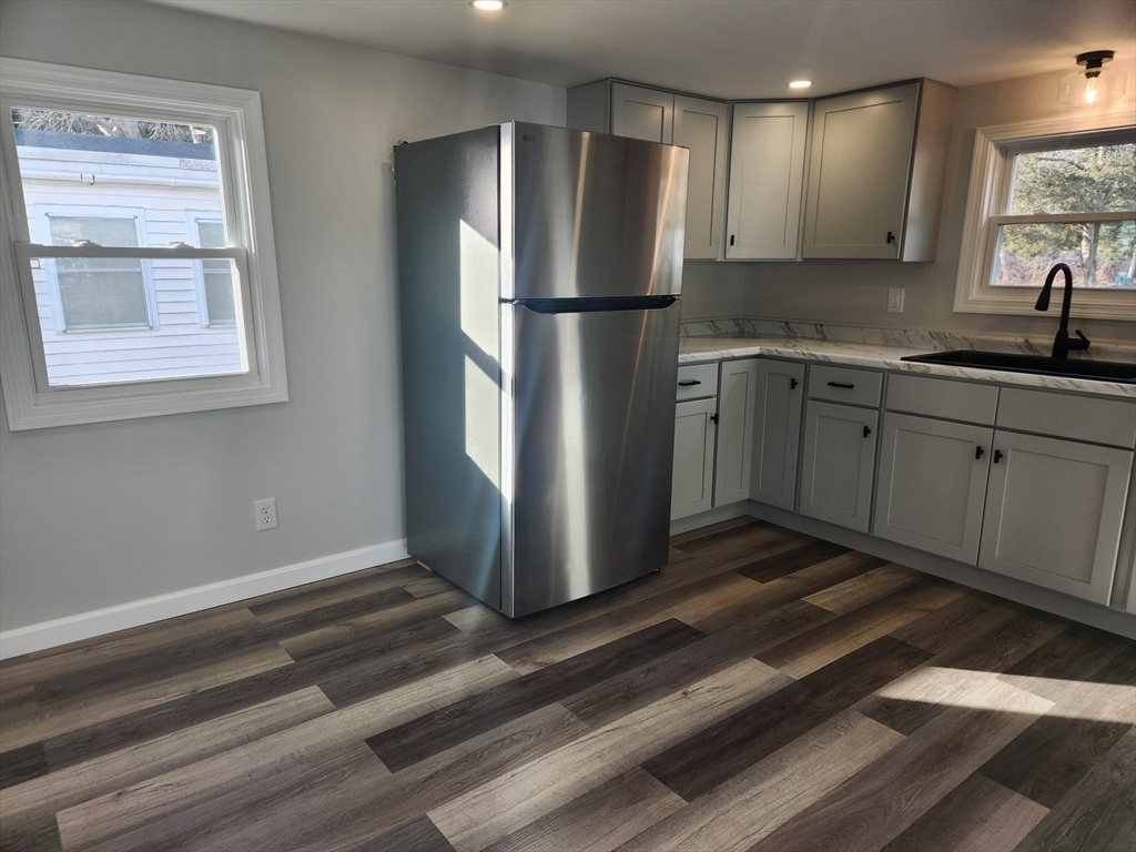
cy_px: 426
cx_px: 568
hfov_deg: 73.9
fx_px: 755
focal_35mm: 23
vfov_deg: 58.9
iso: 40
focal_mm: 5.4
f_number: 1.8
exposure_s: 1/180
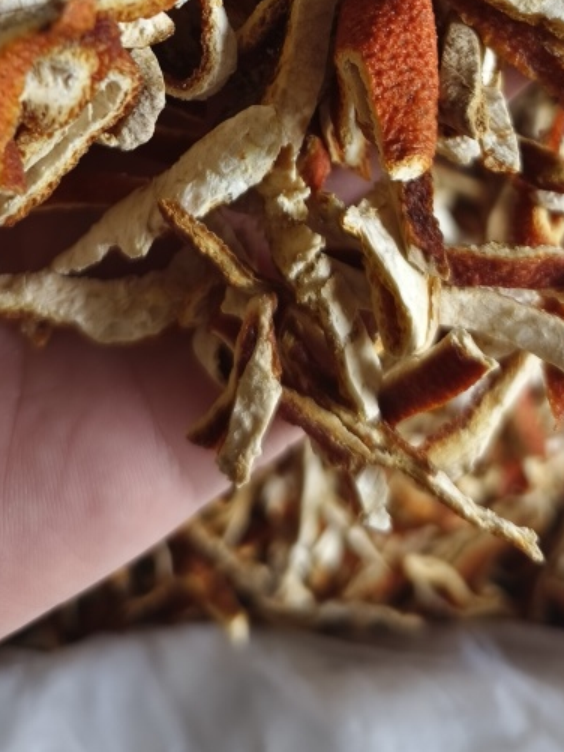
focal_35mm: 49
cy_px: -26
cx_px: 273
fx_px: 1064
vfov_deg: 34.8
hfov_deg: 29.7
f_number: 1.75
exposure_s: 1/100
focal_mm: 5.5
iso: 359
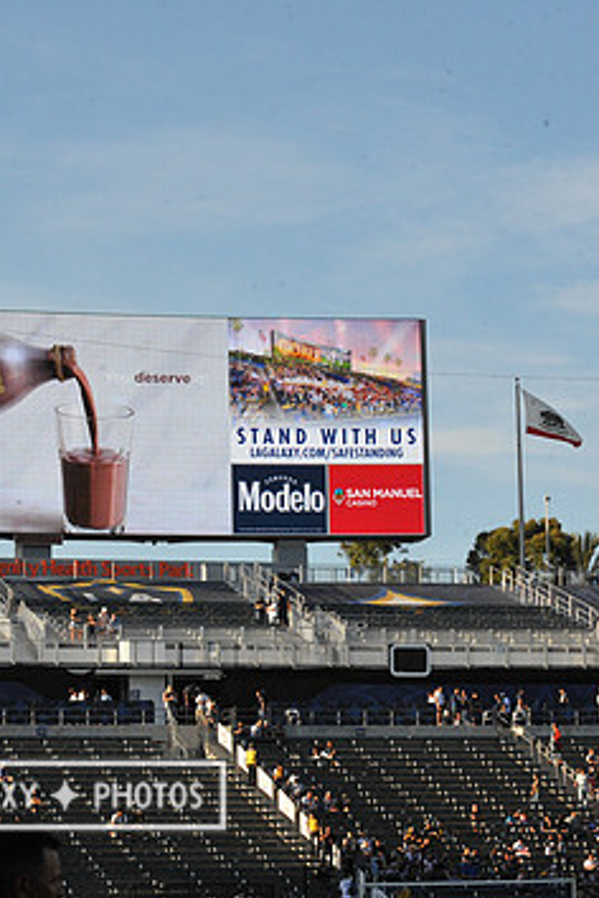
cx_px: 46
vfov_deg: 15.6
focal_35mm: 131
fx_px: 3269
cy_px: 413
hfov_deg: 10.4
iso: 1600
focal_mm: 80
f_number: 16
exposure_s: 1/1000
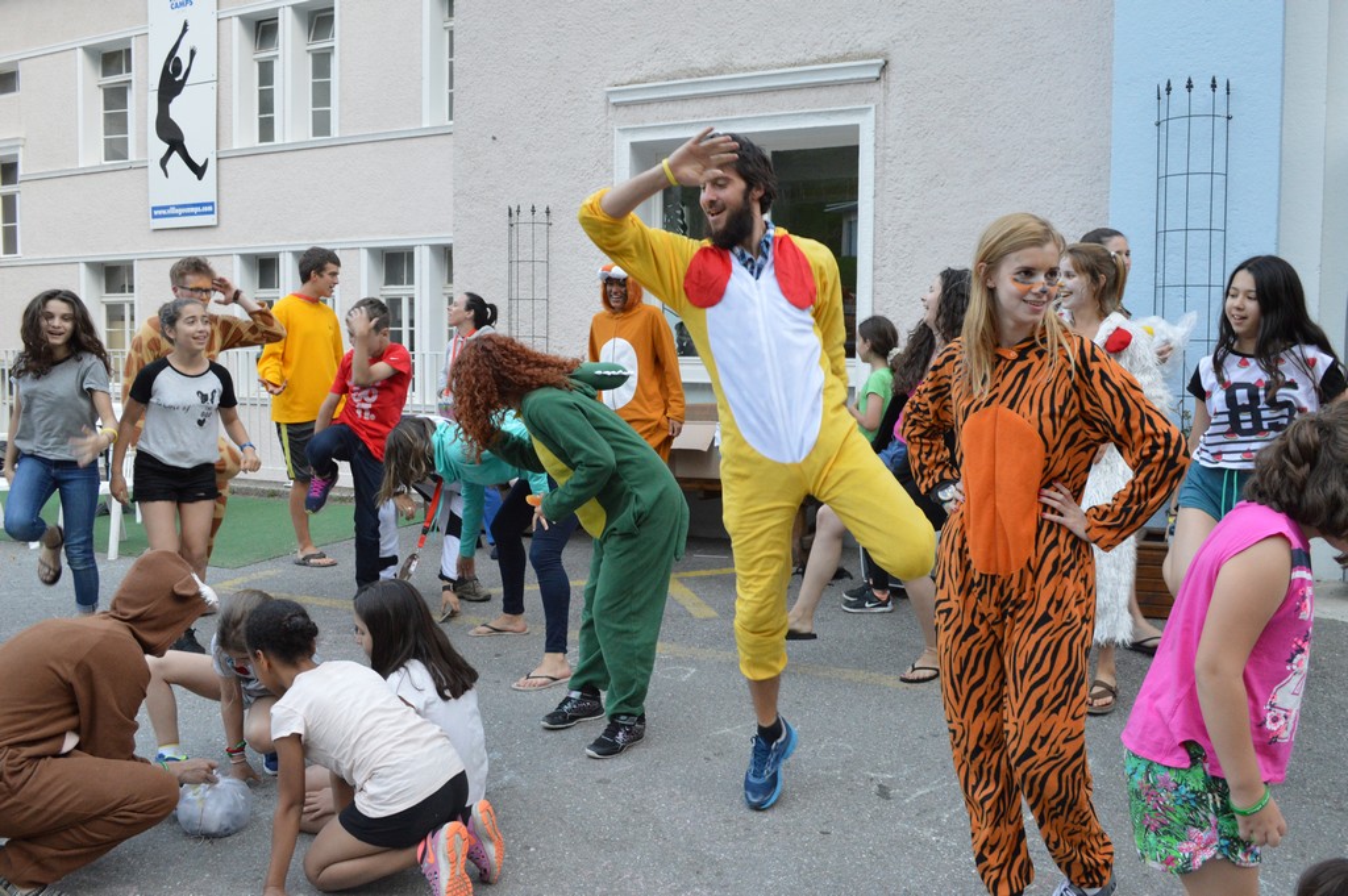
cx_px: 674
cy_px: 448
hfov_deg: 57.3
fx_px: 1235
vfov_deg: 39.9
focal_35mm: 33
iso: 1600
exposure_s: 1/125
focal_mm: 22
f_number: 7.1
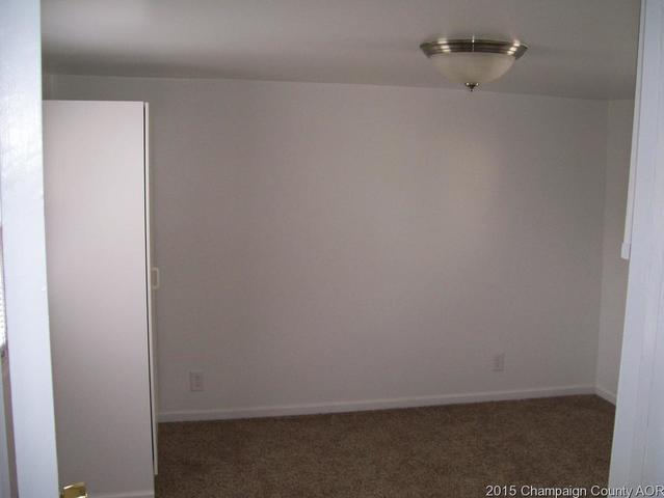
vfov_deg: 39.7
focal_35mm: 36
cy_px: 249
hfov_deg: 51.3
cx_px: 332
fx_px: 691
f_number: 2.7
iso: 140
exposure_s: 1/64
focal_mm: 6
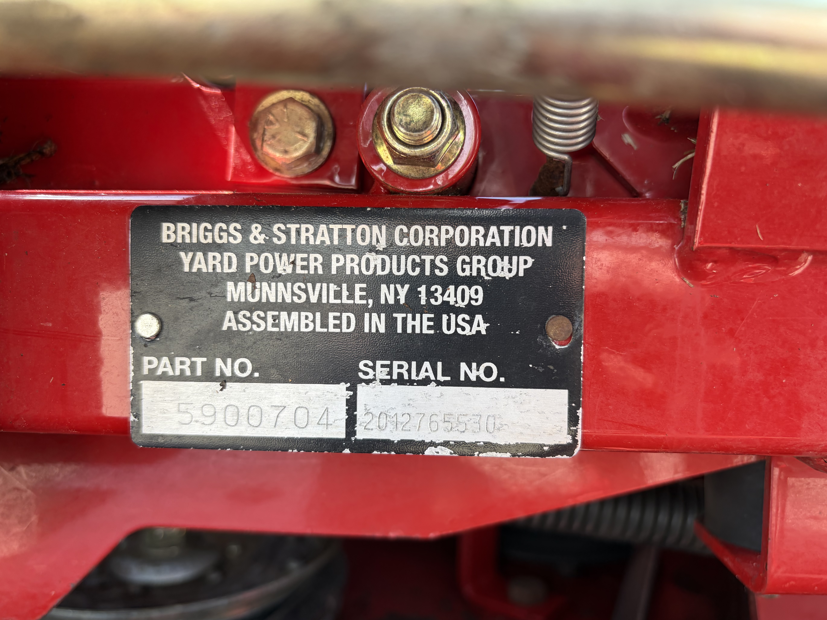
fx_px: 645
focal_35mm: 27
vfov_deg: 51.4
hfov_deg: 65.3
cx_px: 416
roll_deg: -0.3
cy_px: 315
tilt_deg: -1.6
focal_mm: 5.96
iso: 50
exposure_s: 1/205
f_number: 1.6
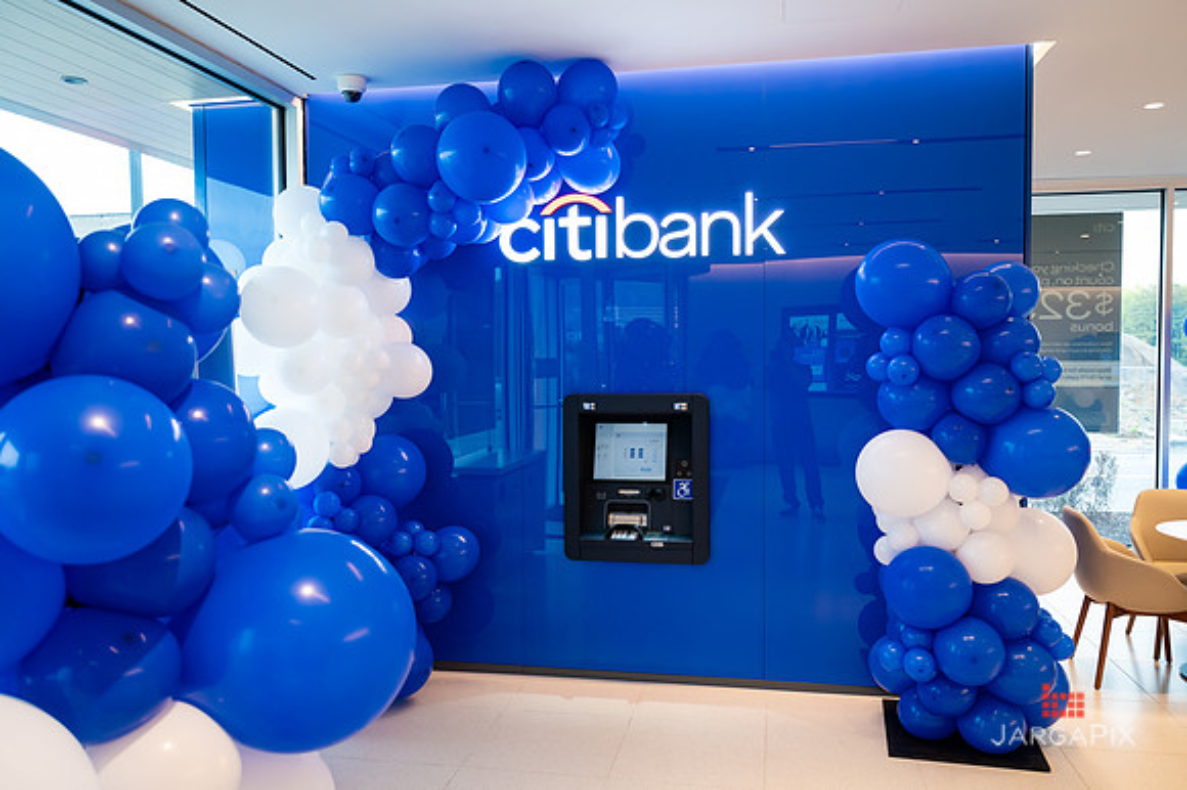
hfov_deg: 65.4
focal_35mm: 28
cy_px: 401
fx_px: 925
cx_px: 600
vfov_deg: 46.2
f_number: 3.2
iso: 500
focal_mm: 26.5
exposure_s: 1/160
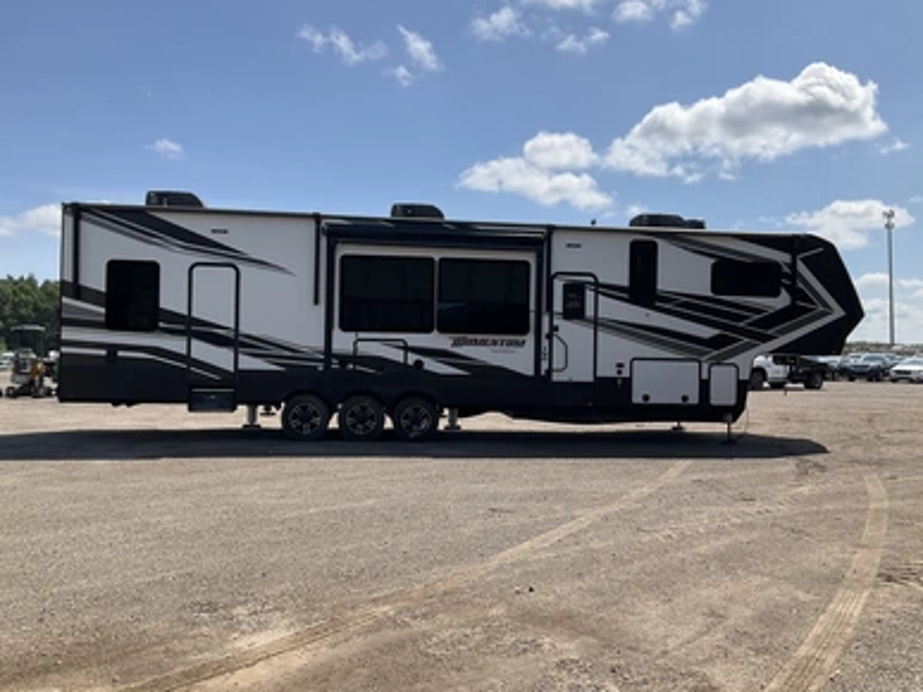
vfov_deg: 46.8
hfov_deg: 60.0
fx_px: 800
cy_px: 346
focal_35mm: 30
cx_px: 458
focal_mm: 3
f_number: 1.8
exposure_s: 1/2320
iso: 25
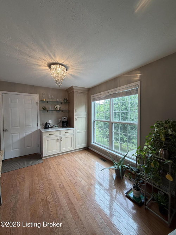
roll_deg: -0.5
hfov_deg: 85.7
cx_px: 88
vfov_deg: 102.1
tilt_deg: -2.2
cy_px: 118
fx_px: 95
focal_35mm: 14
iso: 125
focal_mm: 2.22
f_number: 2.2
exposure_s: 1/120
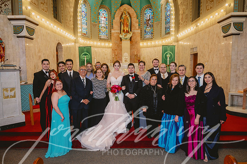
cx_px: 124
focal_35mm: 24
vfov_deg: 53.1
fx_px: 165
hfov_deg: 73.8
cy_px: 82
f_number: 4
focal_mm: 24
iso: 1000
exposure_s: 1/125
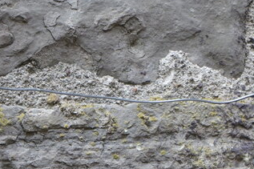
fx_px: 1869
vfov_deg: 5.2
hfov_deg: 7.6
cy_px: 155
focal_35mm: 265
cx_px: 438
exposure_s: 1/160
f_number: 5.6
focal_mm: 70
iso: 640
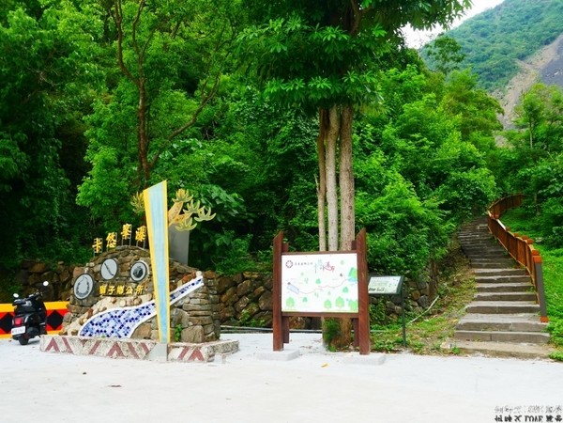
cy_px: 212
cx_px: 282
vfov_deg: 46.8
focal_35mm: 30
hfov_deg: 60.0
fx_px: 488
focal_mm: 15
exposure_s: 1/125
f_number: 4
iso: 200
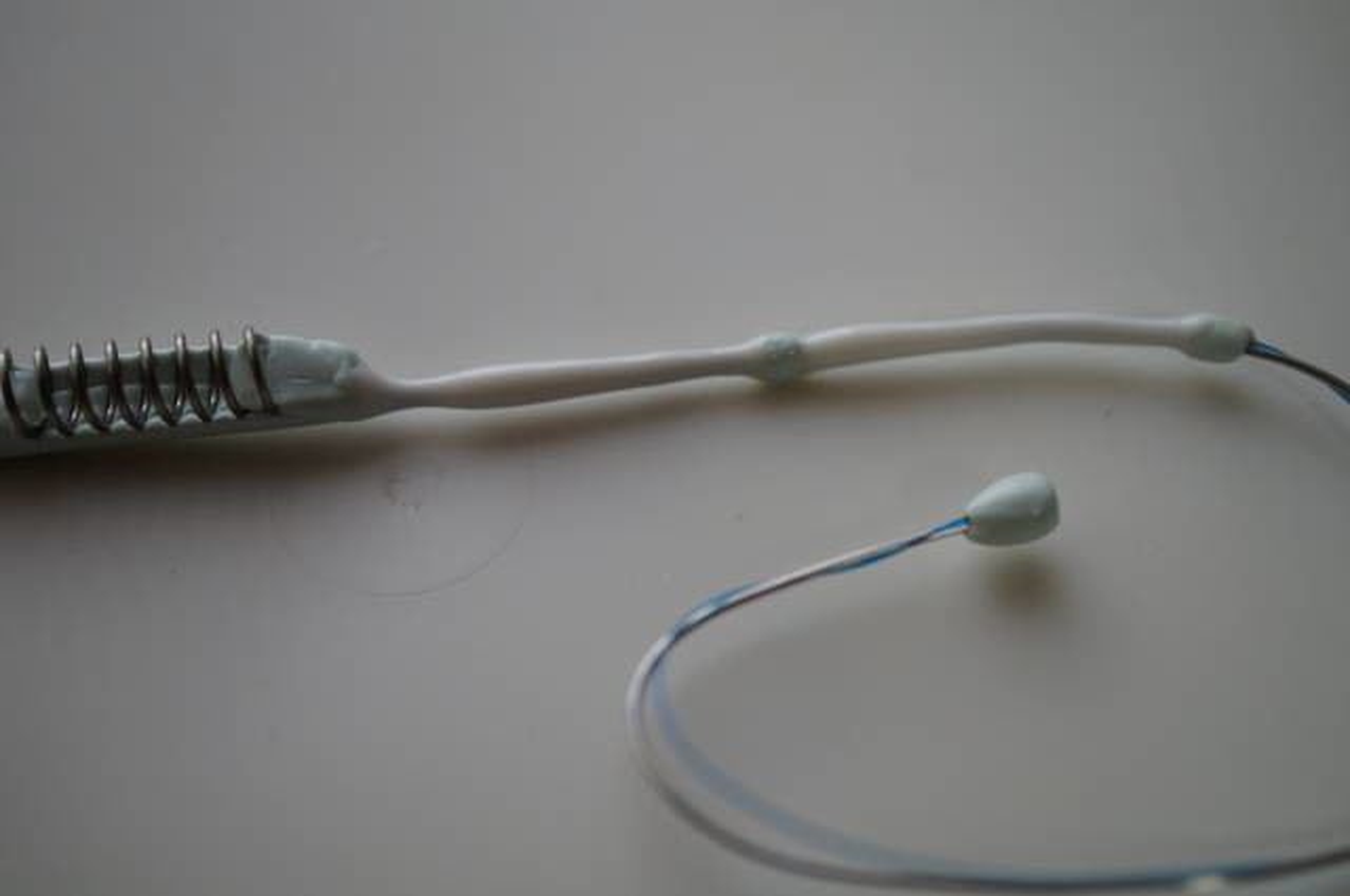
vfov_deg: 29.8
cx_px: 675
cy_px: 448
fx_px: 1685
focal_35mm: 45
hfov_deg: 43.7
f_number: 4
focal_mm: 30
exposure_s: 1/160
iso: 500
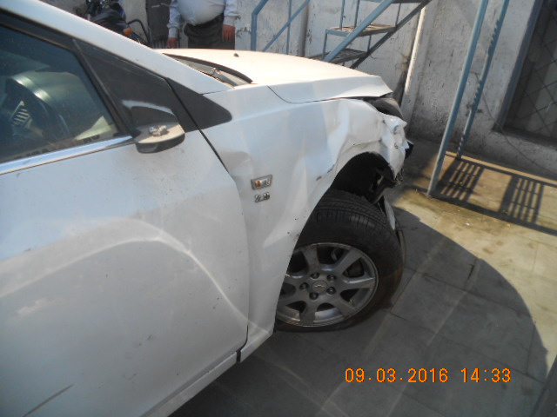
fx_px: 467
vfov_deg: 48.2
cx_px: 278
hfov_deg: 61.7
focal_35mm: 29
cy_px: 208
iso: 80
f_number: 3.4
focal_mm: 5.3
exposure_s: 1/500
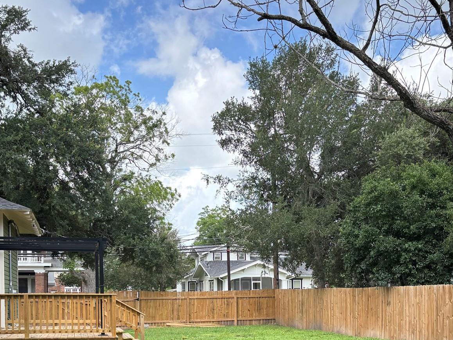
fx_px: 602
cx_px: 219
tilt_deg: +0.0
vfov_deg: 30.4
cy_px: 291
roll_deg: +0.8
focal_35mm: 46
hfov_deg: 41.2
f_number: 1.6
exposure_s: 1/831
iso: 50
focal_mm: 5.96
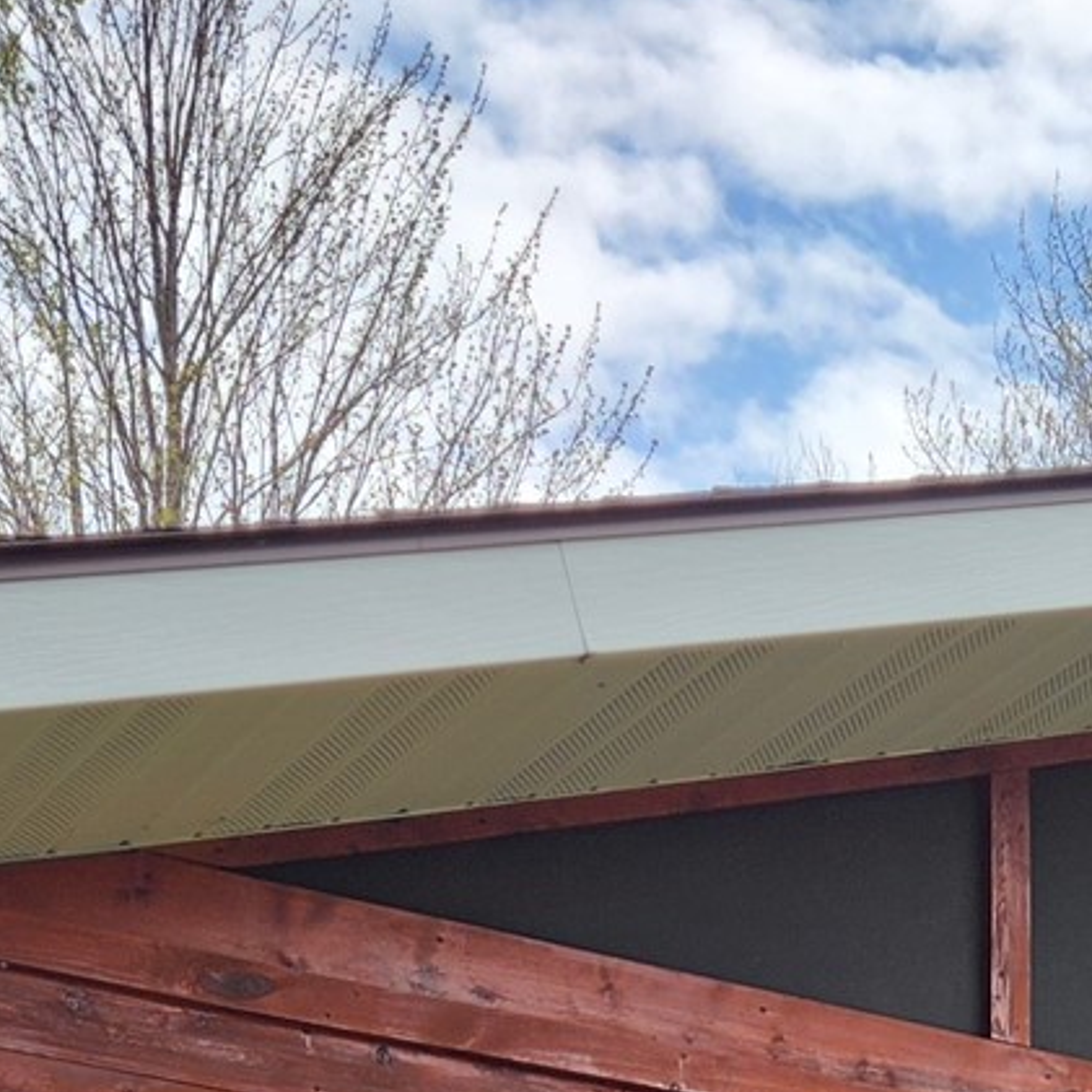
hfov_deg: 17.2
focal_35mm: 99
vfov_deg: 15.4
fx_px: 3533
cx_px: 1053
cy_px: 1878
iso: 20
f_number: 1.8
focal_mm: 5.4
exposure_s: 1/848
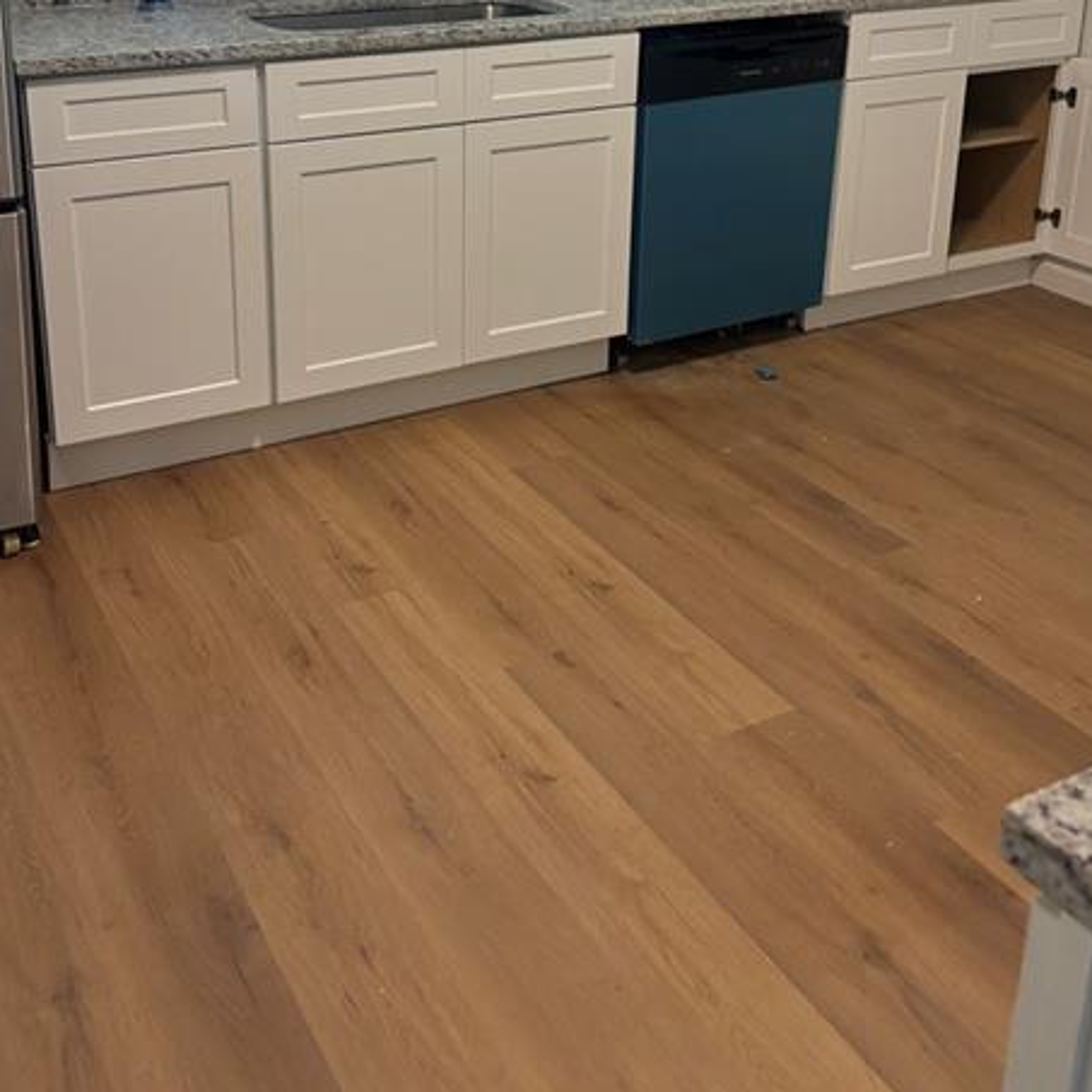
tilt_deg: -16.7
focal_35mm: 39
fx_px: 1392
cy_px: 212
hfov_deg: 42.8
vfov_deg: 41.0
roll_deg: -2.1
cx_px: 499
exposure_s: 1/60
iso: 125
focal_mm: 5.96
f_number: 1.6
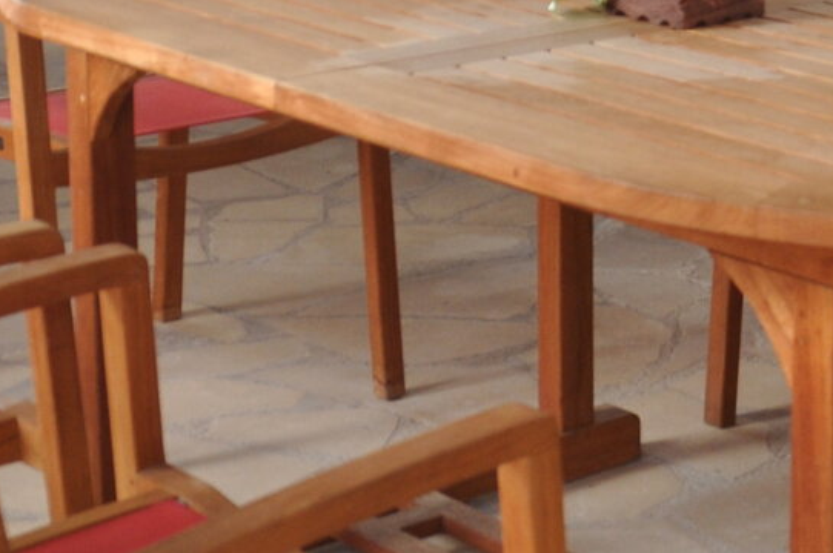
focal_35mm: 102
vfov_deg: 13.2
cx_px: 896
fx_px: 2357
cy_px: -37
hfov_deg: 19.3
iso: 400
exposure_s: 1/125
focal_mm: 18
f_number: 5.6
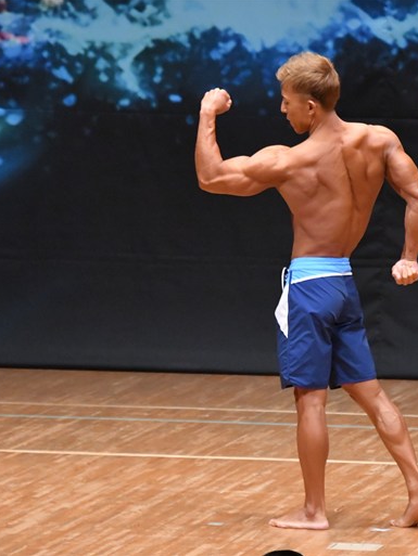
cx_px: 294
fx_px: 6663
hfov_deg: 3.6
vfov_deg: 4.8
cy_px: 277
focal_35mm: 414
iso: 8000
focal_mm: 190
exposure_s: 1/400
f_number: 5.6
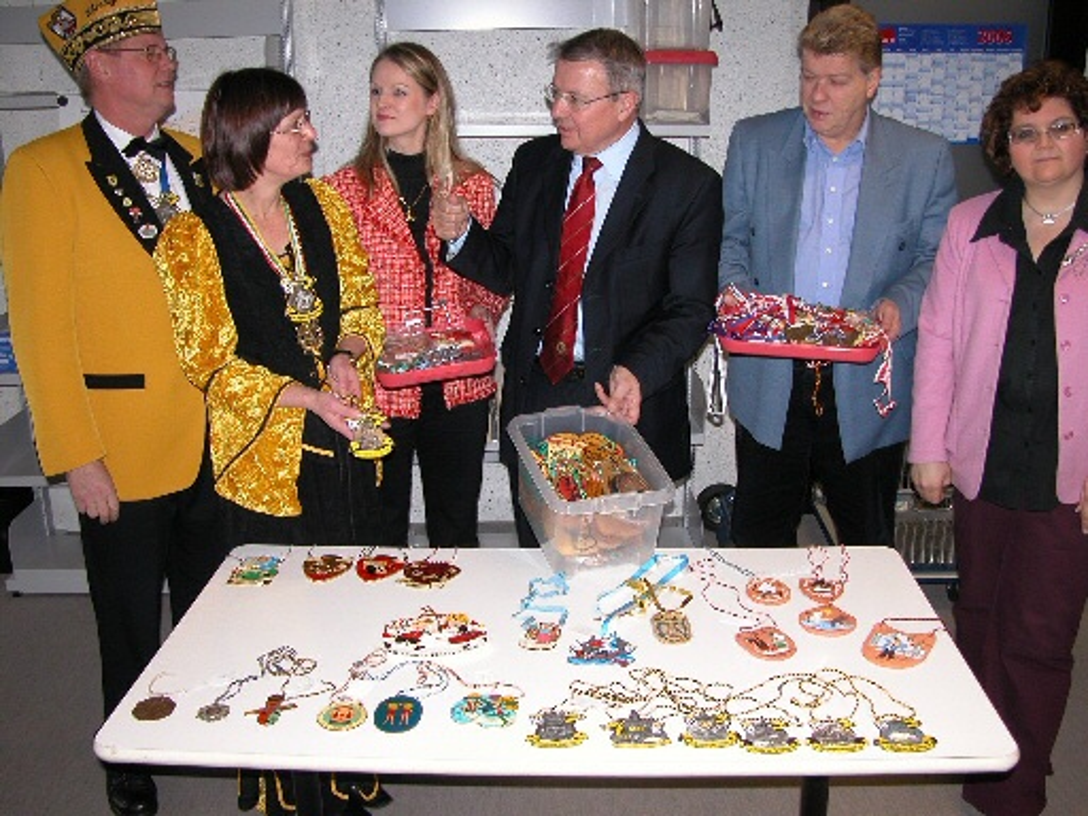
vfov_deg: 40.7
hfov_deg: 52.6
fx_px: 1100
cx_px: 544
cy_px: 408
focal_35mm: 35
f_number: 2.8
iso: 200
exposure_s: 1/60
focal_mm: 8.9
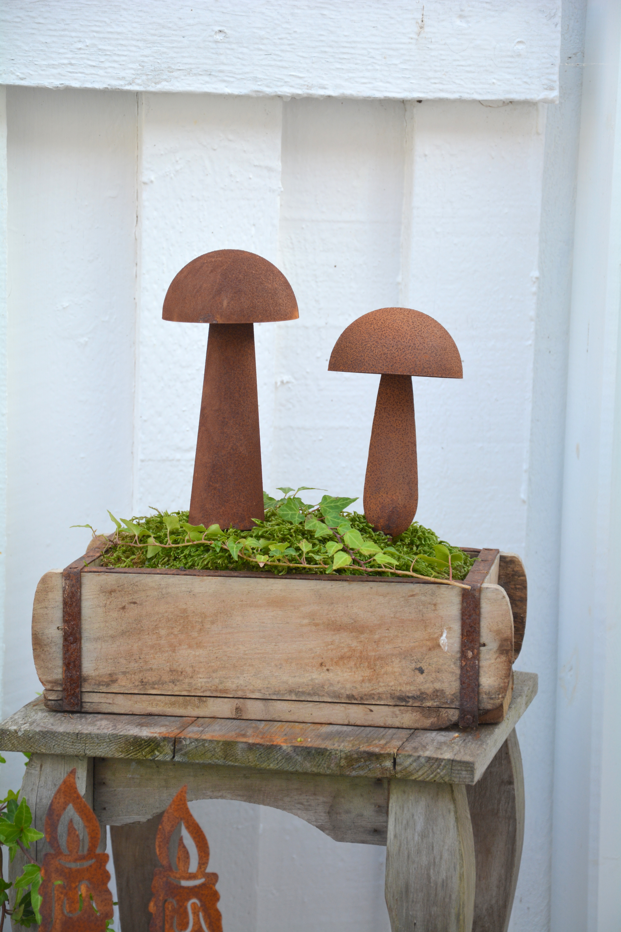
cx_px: 310
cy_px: 466
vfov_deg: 19.5
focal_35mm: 105
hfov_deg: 13.0
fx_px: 2717
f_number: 5.6
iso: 320
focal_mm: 70
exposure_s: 1/125
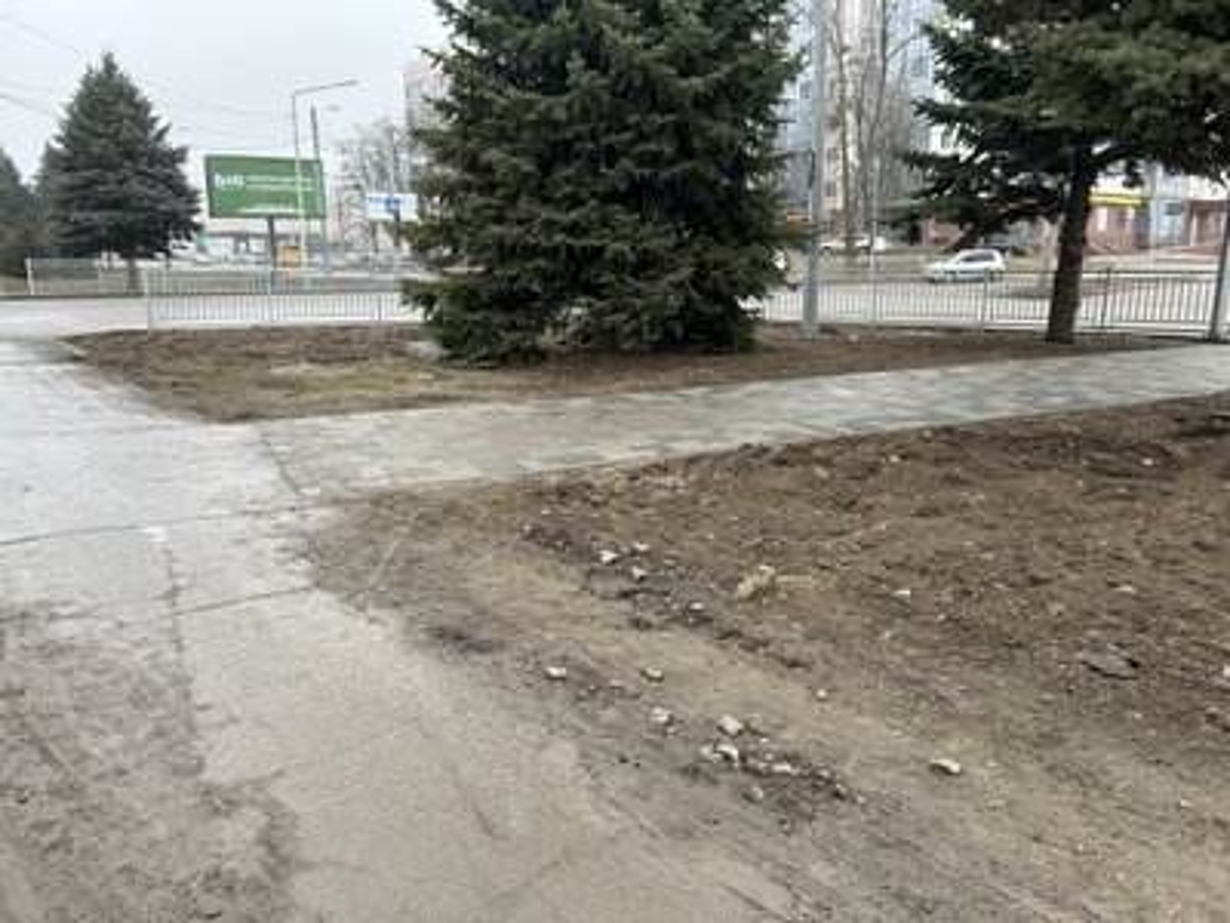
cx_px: 615
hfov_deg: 67.3
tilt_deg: -12.2
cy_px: 462
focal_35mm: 26
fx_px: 924
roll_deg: +0.9
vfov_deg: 53.1
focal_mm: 5.7
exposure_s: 1/259
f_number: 1.5
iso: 40
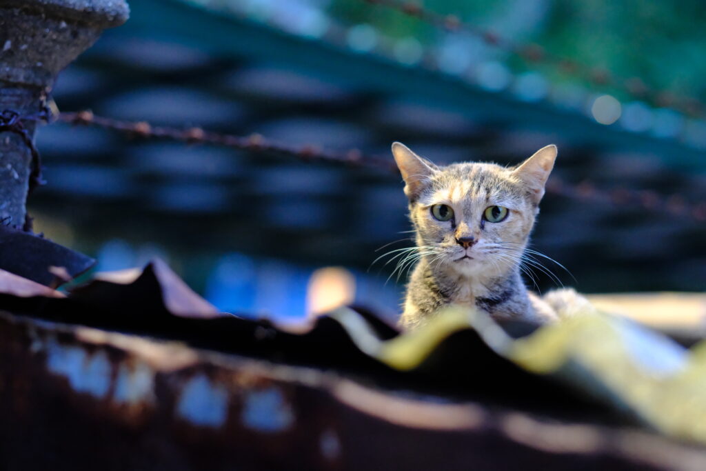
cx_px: 353
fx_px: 1647
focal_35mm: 84
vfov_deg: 16.3
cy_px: 236
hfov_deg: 24.2
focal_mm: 56
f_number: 2.2
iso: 6400
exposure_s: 1/60
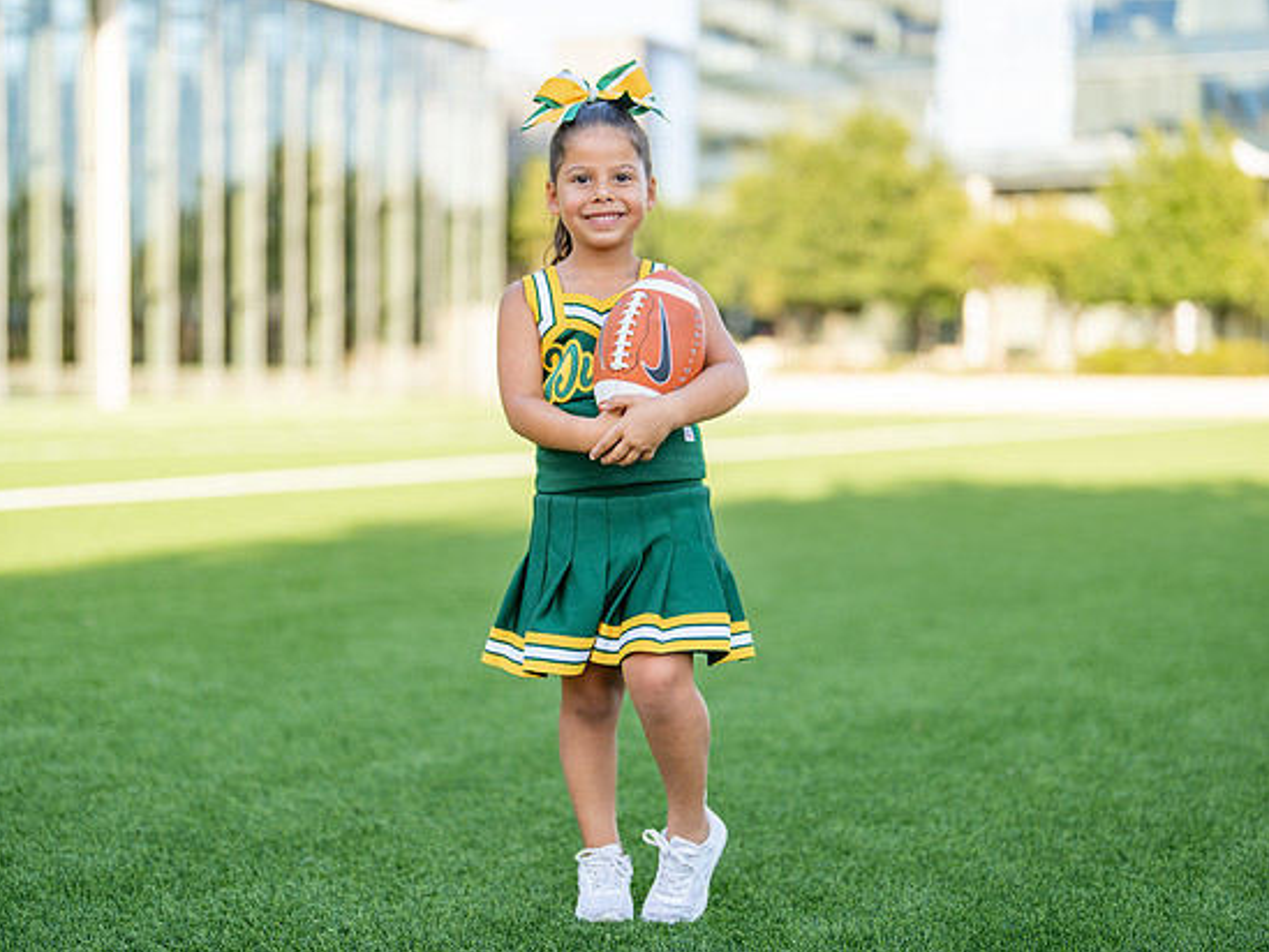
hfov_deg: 33.2
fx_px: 2127
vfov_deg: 25.2
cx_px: 622
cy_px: 481
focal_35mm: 58
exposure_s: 1/1600
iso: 100
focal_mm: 50
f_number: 1.2
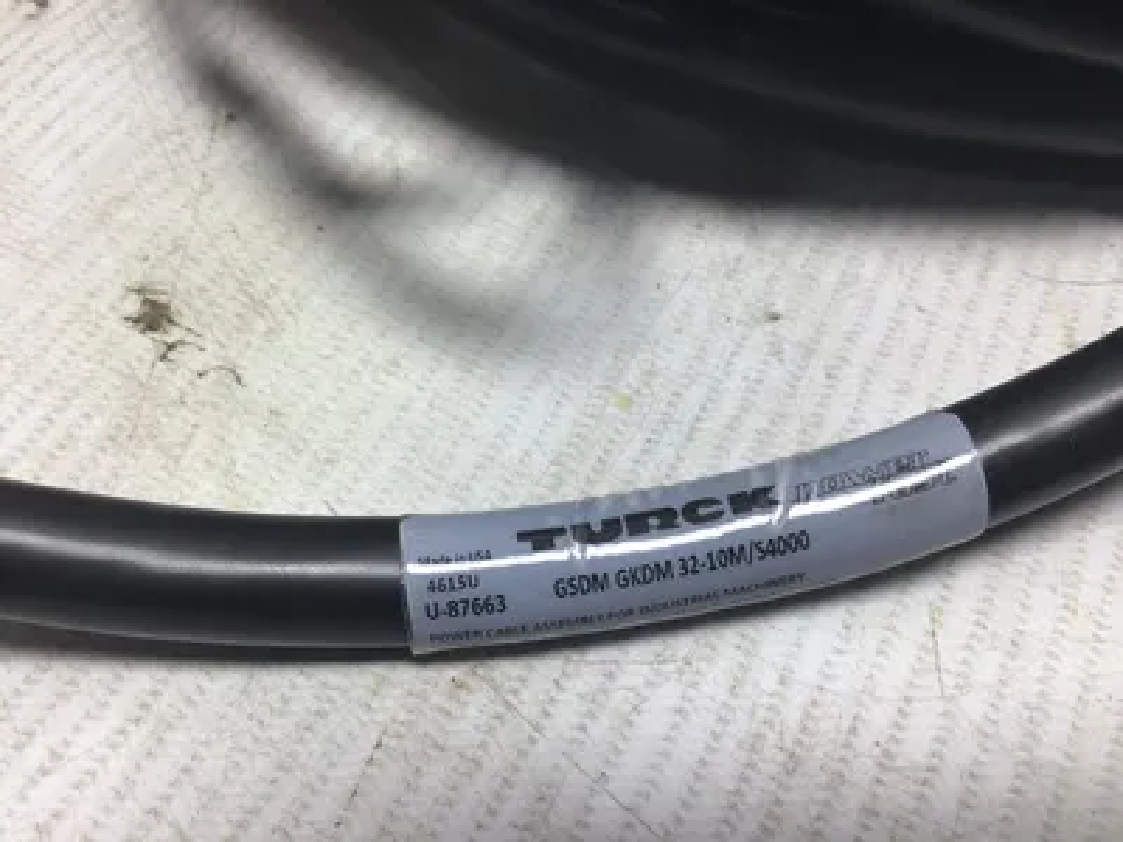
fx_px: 1006
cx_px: 562
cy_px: 421
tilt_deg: -57.2
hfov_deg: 58.4
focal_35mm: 31
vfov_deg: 45.4
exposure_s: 1/120
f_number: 2.4
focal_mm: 3.3
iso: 25
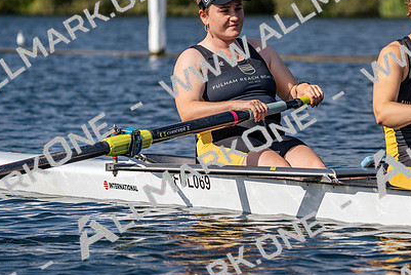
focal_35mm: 289
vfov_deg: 4.8
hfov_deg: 7.1
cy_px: 101
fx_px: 3302
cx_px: 286
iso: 125
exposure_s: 1/1600
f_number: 5.6
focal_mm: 200
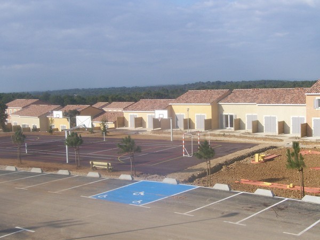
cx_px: 160
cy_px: 120
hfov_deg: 42.1
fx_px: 416
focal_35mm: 45
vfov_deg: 32.2
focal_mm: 7.6
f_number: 5.4
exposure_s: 1/485
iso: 80
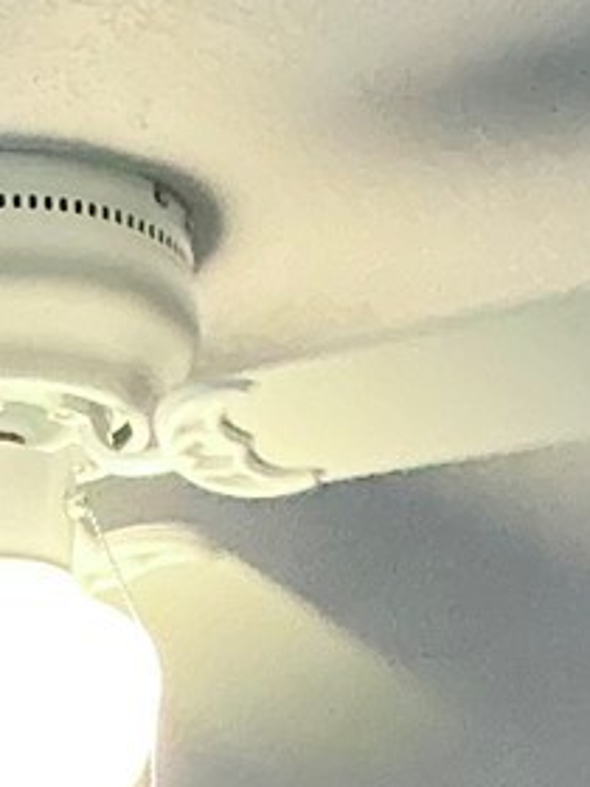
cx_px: -8
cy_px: 2586
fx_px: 4522
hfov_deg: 7.4
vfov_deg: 8.1
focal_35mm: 199
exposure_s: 1/60
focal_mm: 3
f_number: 1.8
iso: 125
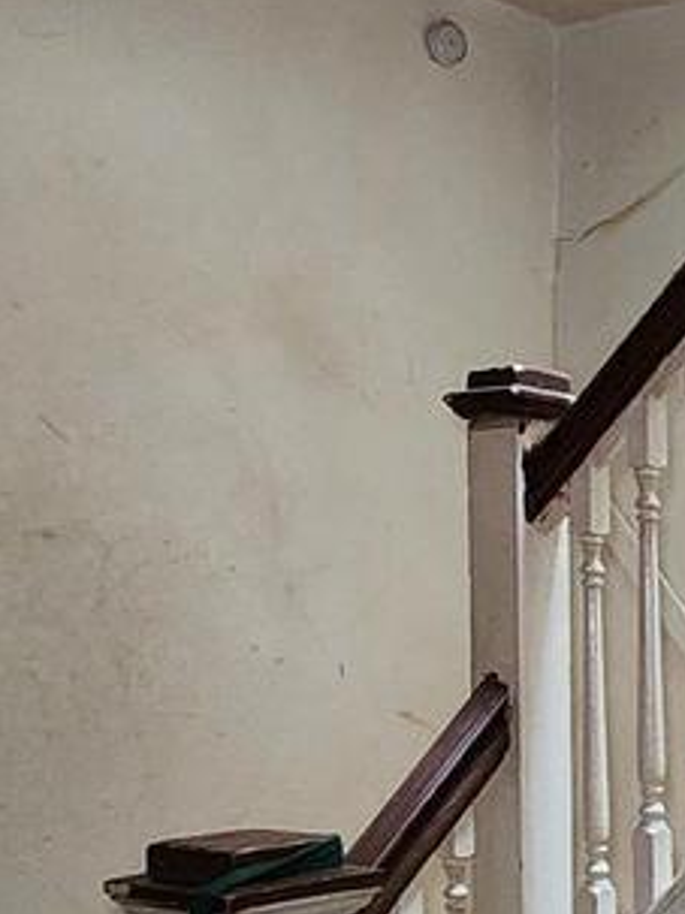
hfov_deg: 19.2
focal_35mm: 66
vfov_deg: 29.0
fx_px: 1743
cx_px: 1056
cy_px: 685
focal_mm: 2.2
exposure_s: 1/30
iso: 640
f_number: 2.2
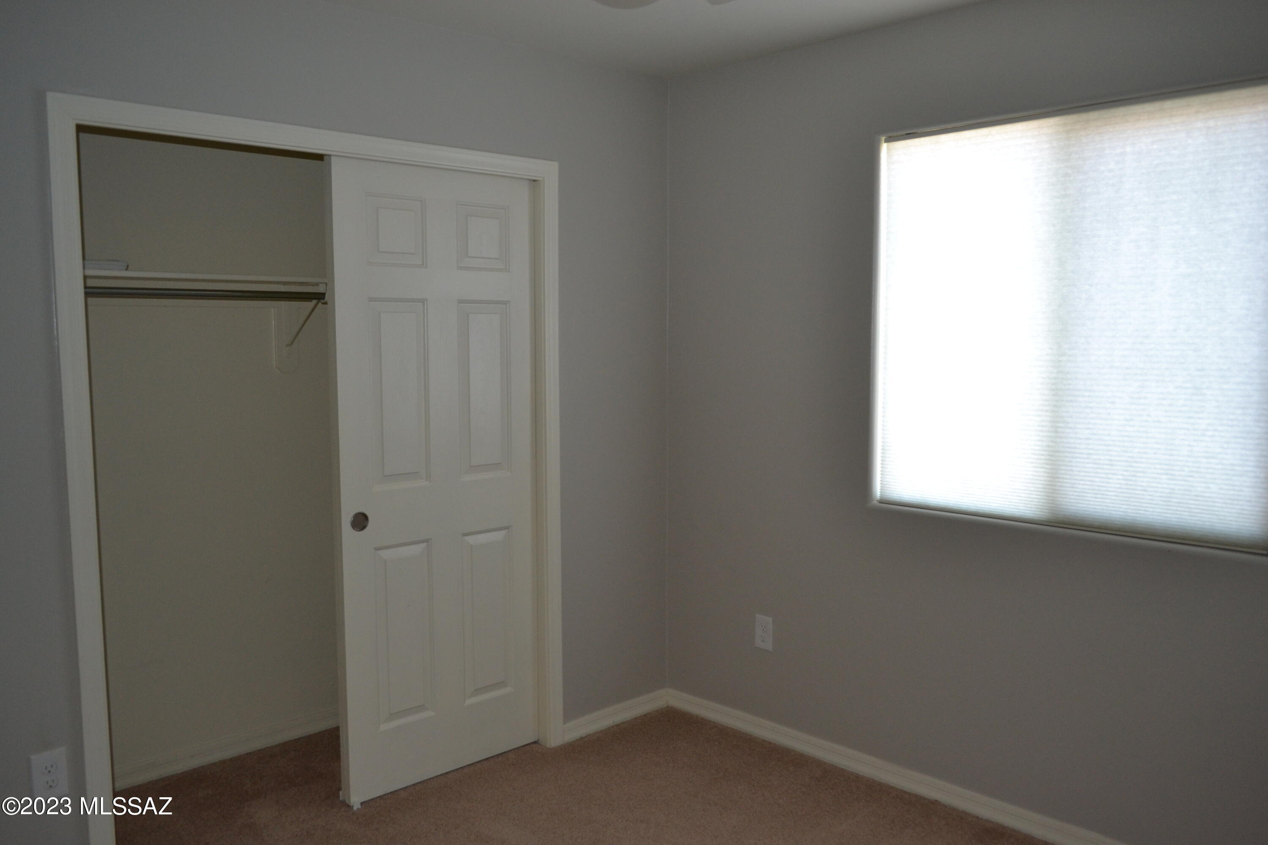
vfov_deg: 47.9
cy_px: 422
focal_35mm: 27
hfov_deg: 67.4
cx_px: 634
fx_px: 951
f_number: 3.5
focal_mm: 18
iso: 560
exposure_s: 1/60
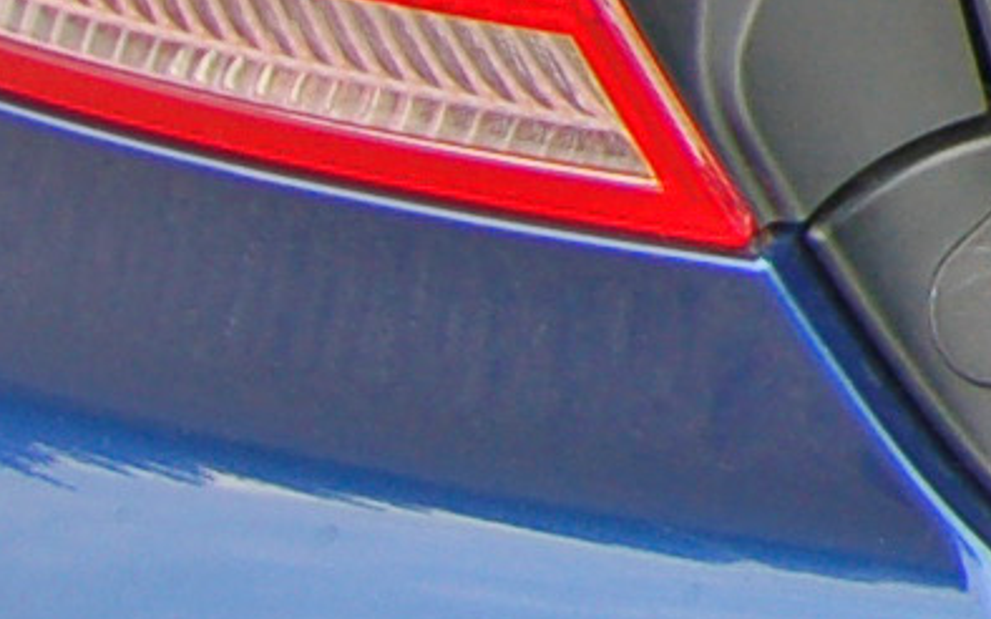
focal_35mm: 233
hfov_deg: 7.3
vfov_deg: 5.3
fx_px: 6291
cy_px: -1178
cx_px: 3594
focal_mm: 20
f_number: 5.6
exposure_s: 1/125
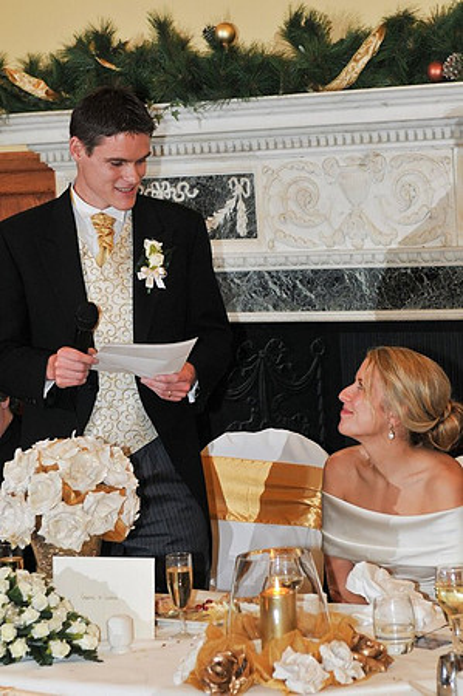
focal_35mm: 105
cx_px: 232
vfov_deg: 19.5
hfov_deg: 13.0
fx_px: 2030
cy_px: 348
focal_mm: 70
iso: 500
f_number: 4
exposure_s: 1/200
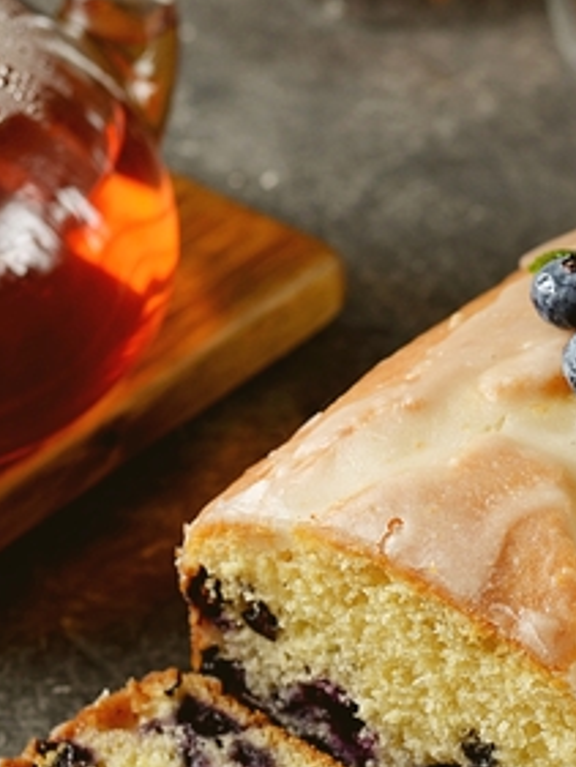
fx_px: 3414
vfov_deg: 12.8
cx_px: 475
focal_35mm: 154
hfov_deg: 9.6
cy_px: 513
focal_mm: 50
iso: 320
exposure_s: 1/30
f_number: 4.5
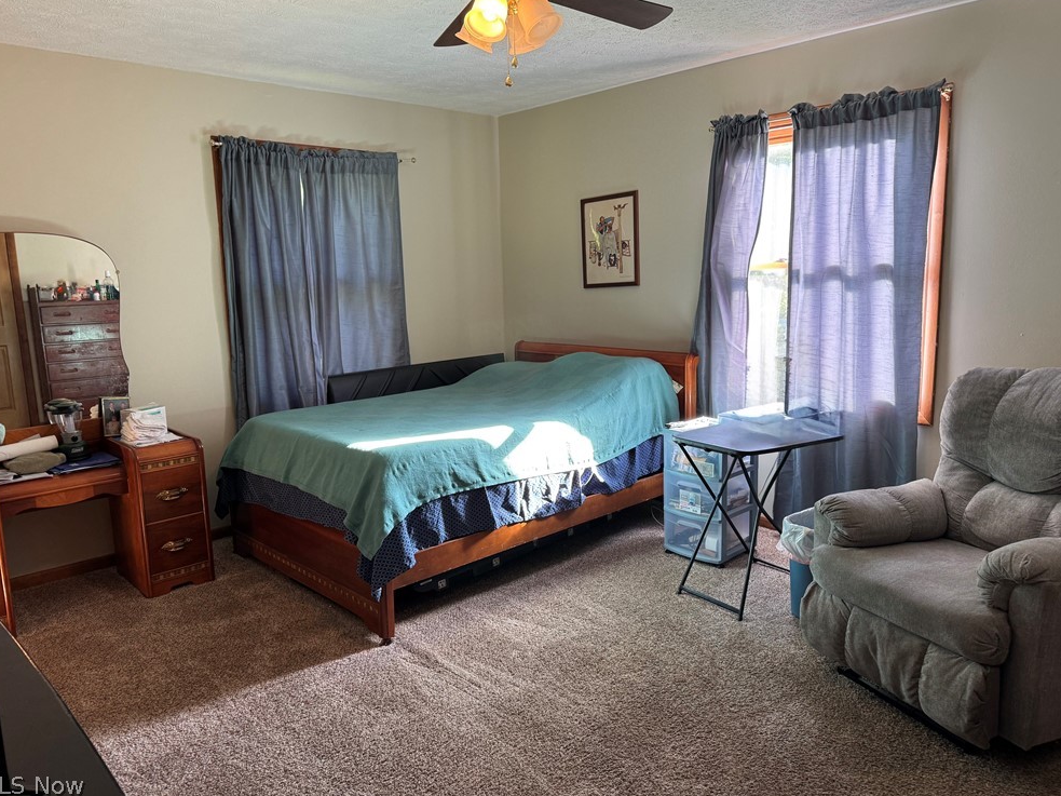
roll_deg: +1.6
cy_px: 389
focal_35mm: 25
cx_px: 525
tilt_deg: -10.1
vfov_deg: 54.9
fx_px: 766
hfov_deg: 69.4
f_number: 1.78
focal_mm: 6.76
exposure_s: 1/60
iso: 160
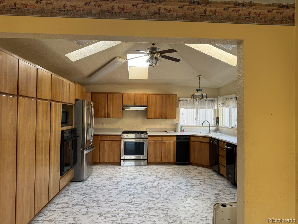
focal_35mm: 24
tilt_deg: -0.2
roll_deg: -0.4
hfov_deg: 71.6
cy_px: 112
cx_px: 149
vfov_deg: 56.8
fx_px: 207
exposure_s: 1/121
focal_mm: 6.76
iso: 100
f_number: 1.78
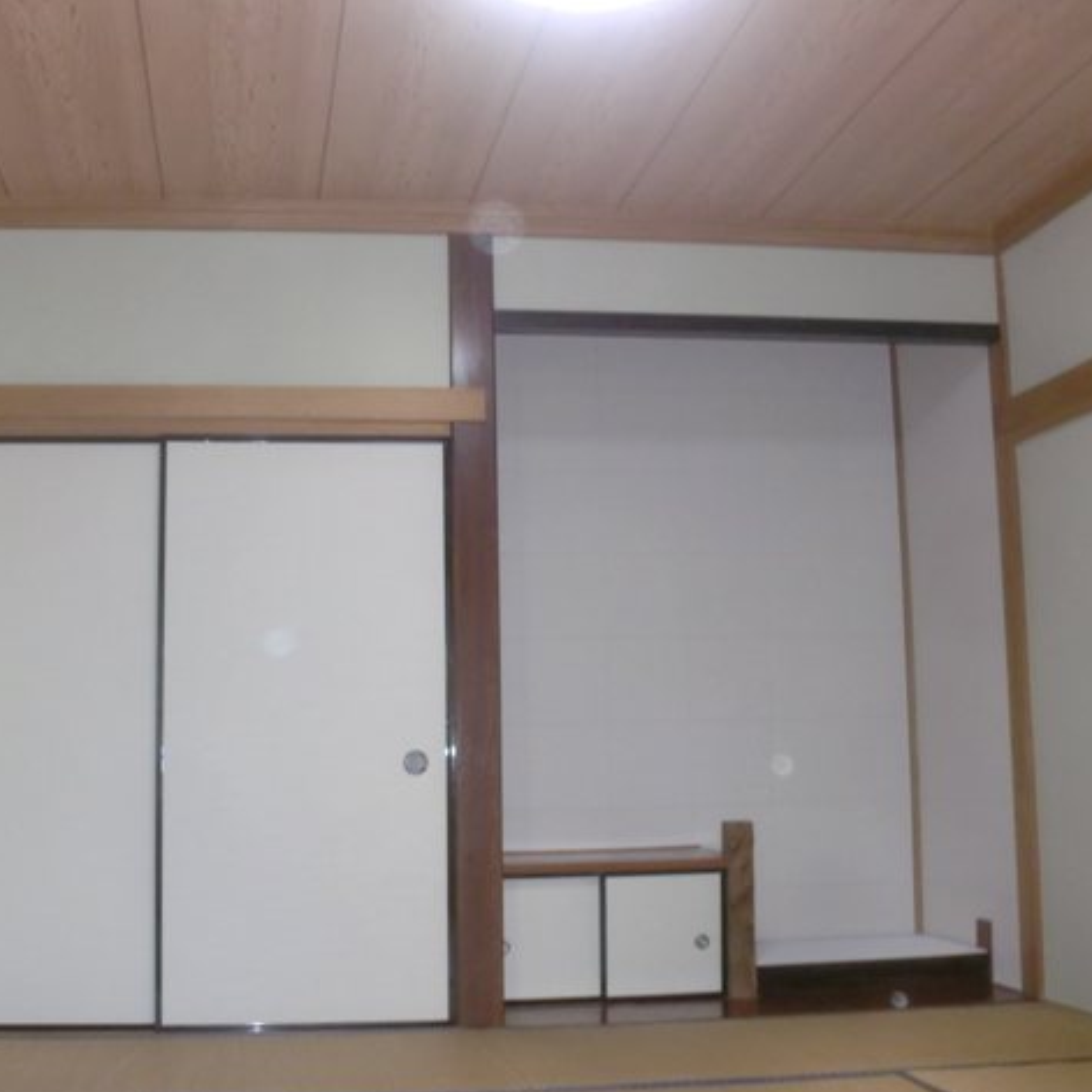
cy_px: 552
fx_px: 1499
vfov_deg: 40.0
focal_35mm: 42
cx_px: 431
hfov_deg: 39.8
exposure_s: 1/60
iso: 400
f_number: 3.1
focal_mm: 6.3
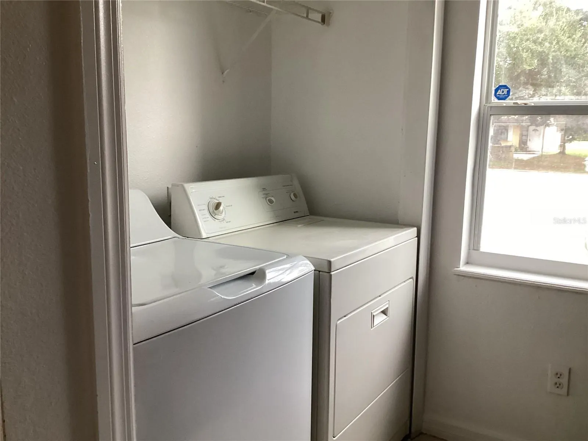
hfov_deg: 58.4
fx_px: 527
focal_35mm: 31
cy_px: 220
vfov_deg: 45.4
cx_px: 294
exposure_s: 1/60
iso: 160
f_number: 2.4
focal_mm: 3.3
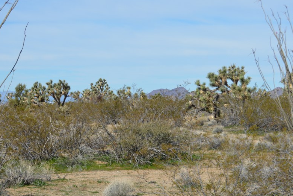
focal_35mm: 115
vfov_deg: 12.0
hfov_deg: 17.8
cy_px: 93
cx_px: 183
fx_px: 934
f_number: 7.1
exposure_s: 1/2000
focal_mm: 55
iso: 400
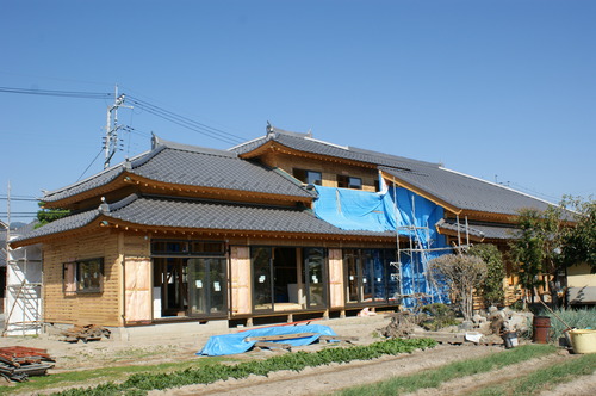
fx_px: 595
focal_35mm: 36
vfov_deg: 36.8
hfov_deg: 53.2
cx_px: 298
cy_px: 198
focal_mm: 24
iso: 100
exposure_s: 1/160
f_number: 10
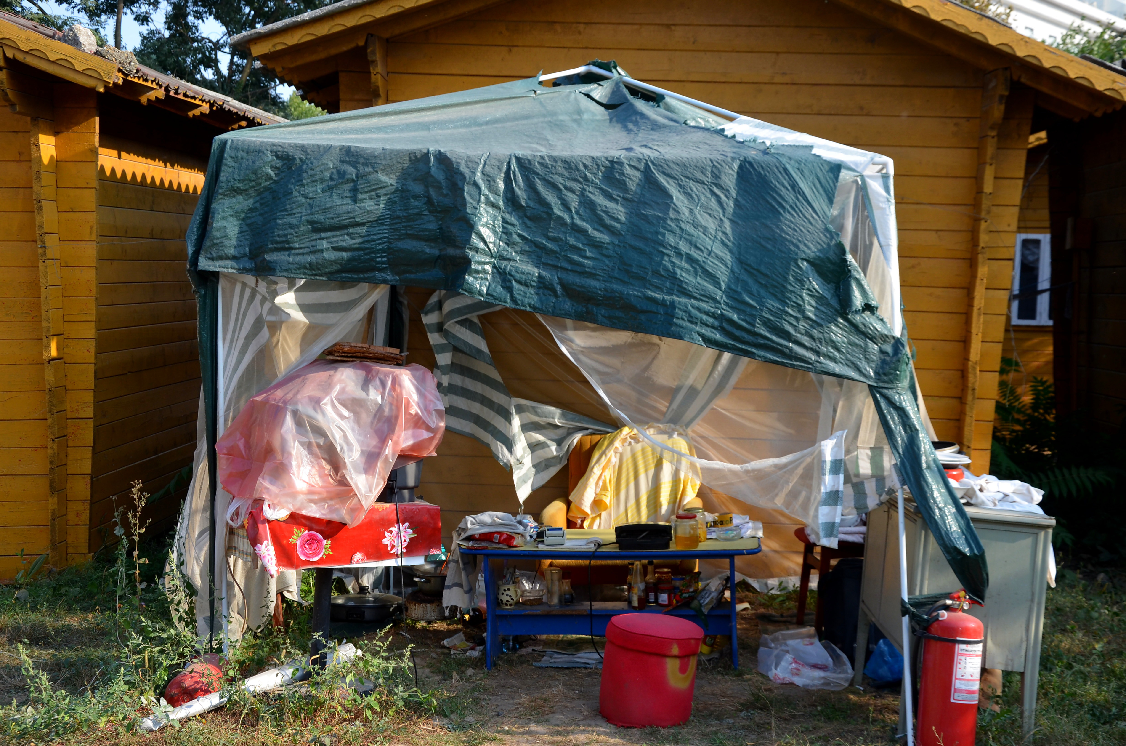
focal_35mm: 52
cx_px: 563
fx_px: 1639
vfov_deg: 25.6
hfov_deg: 37.9
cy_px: 373
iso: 200
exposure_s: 1/250
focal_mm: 35
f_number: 8
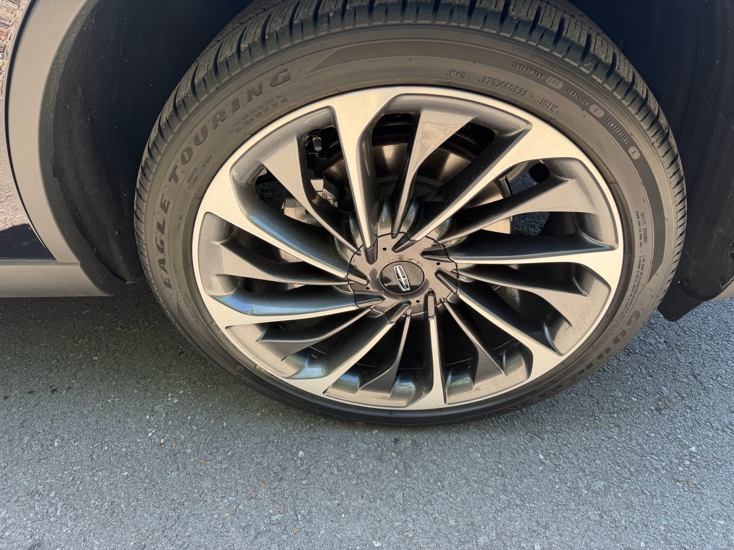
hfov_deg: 71.6
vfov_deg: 56.8
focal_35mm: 24
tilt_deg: -38.5
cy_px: 275
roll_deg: +2.7
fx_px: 509
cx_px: 367
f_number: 1.78
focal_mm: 6.76
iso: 80
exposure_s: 1/285
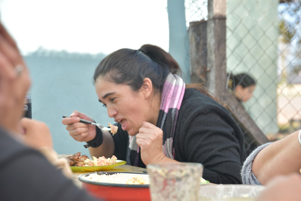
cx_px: 150
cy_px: 100
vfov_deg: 9.9
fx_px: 1154
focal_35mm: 138
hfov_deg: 14.9
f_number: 5.6
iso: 400
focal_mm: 92
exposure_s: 1/500
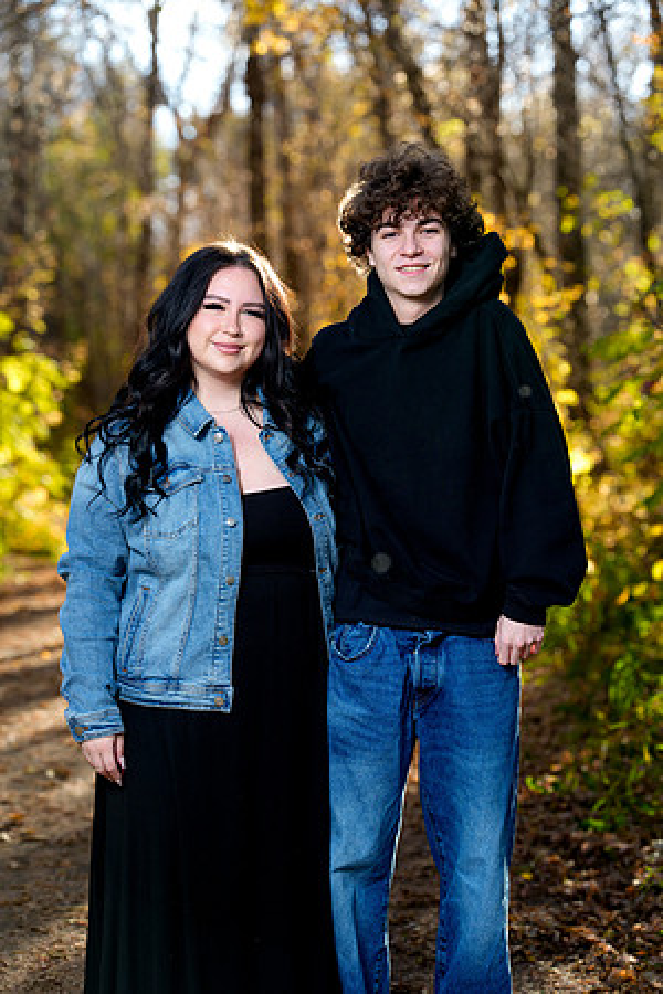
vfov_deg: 25.1
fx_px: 2237
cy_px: 497
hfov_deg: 16.9
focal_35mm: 81
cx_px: 332
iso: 400
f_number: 3.2
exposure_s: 1/160
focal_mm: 81
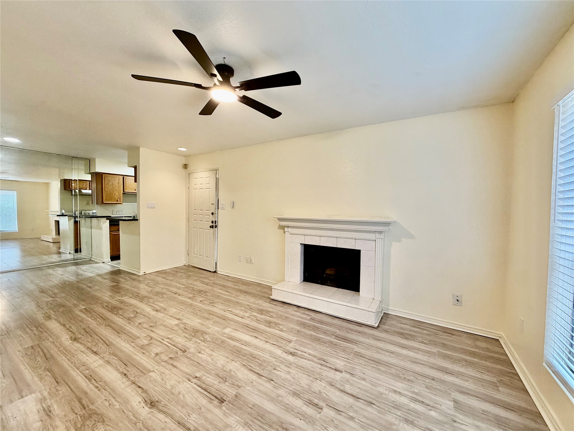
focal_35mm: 14
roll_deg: -0.5
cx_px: 287
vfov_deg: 85.7
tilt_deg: -1.5
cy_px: 216
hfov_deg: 102.1
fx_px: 232
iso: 200
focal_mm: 2.22
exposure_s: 1/60
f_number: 2.2
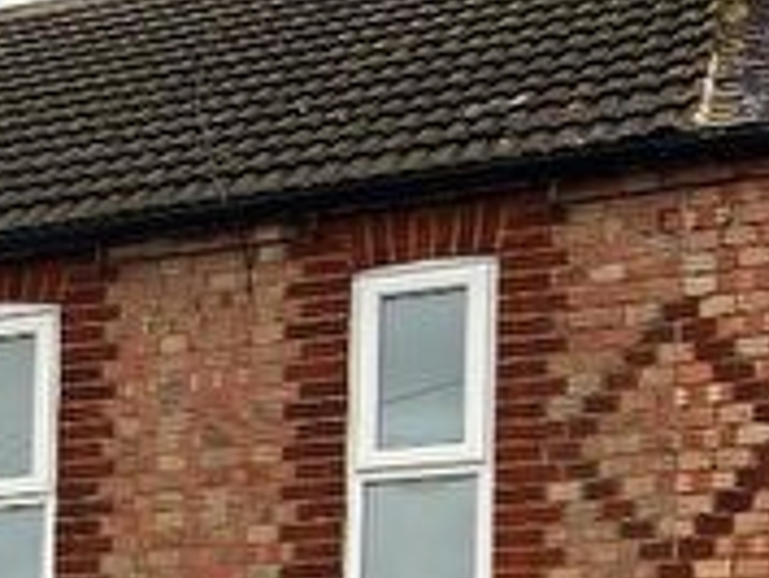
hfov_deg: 16.4
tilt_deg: +2.5
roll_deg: -2.1
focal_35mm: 103
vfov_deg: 13.6
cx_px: -560
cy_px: 845
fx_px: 2290
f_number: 1.5
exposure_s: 1/439
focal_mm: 5.7
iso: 50
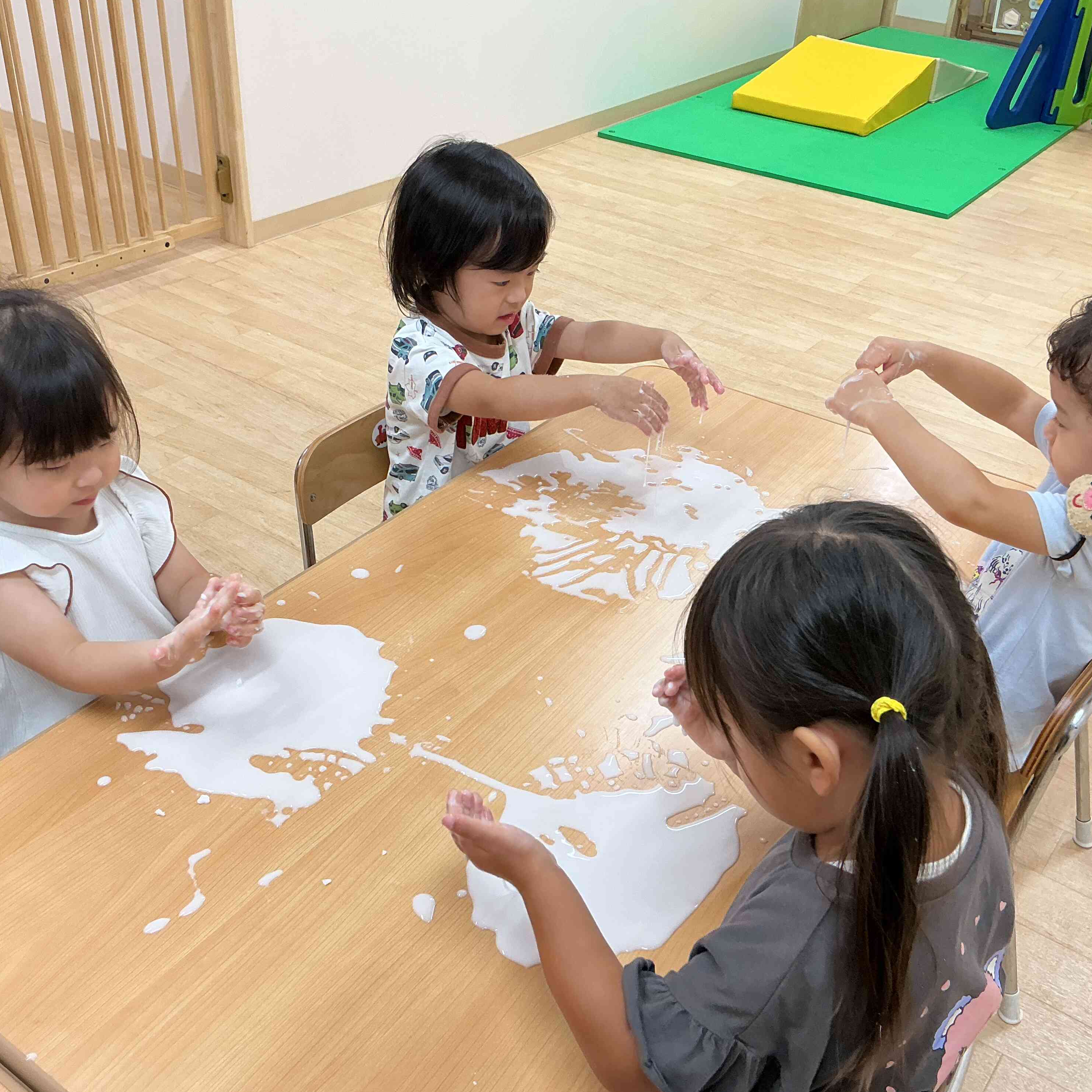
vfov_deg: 47.2
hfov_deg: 47.2
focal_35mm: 35
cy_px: 550
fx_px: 1249
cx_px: 567
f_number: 1.8
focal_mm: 3
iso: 50
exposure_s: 1/120
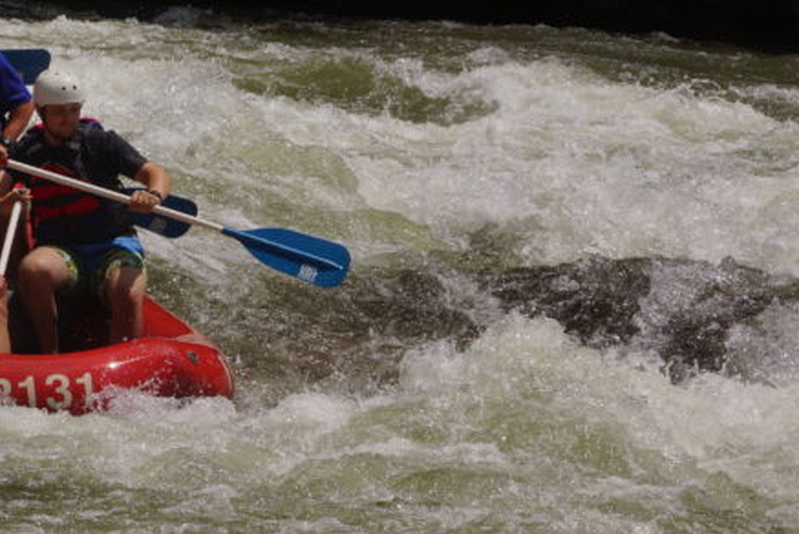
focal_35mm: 193
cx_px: -69
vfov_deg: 7.1
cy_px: 186
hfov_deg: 10.5
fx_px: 4290
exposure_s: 1/1600
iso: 125
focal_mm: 55
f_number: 9
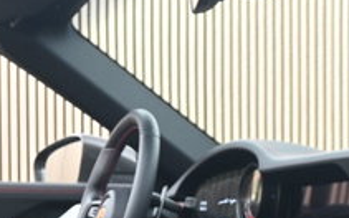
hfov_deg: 16.2
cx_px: 67
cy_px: 335
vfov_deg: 9.9
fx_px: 1216
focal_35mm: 128
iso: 1600
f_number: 4.2
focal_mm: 23
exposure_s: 1/40
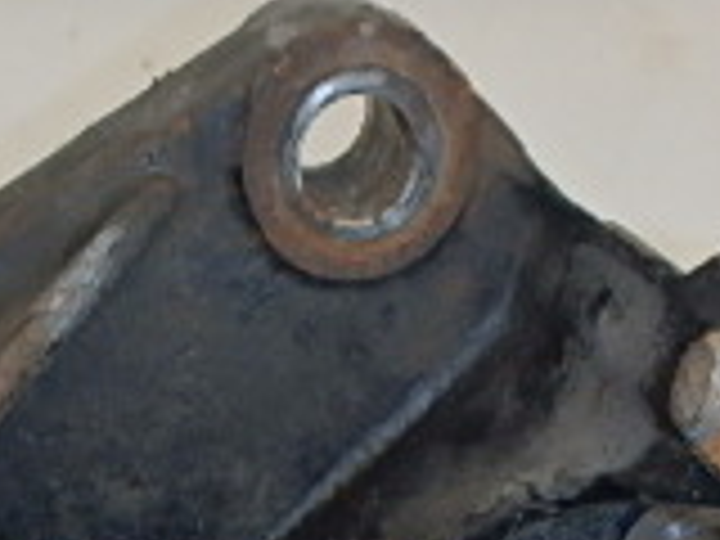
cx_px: 99
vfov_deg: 14.6
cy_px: 1076
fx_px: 1747
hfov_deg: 22.8
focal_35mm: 84
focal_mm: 3.7
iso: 125
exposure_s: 1/60
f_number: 3.5
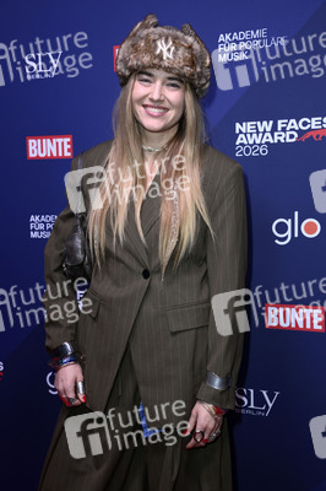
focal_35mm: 52
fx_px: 708
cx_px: 163
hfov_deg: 25.9
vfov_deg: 38.2
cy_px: 246
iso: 800
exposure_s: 1/250
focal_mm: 52
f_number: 5.6
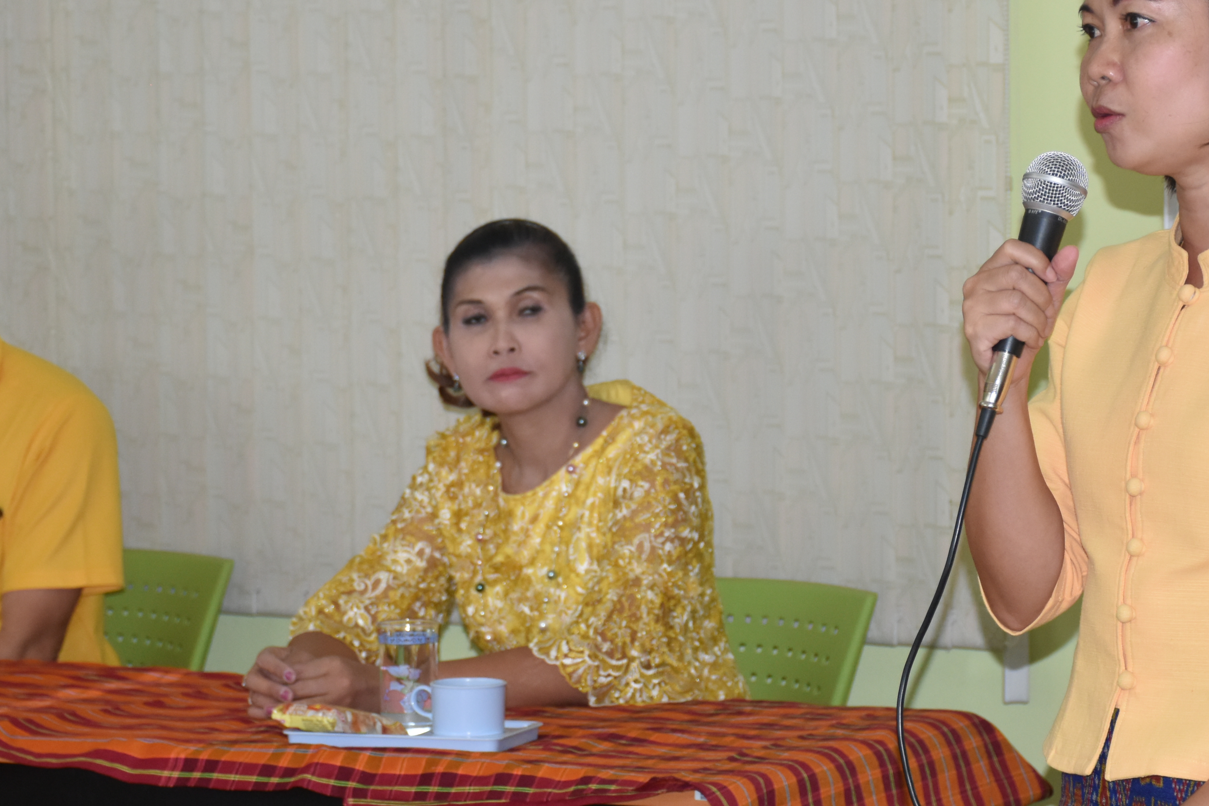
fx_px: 4130
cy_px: 371
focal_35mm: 123
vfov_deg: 11.1
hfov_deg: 16.7
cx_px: 634
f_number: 4.8
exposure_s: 1/60
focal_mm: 50
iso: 900
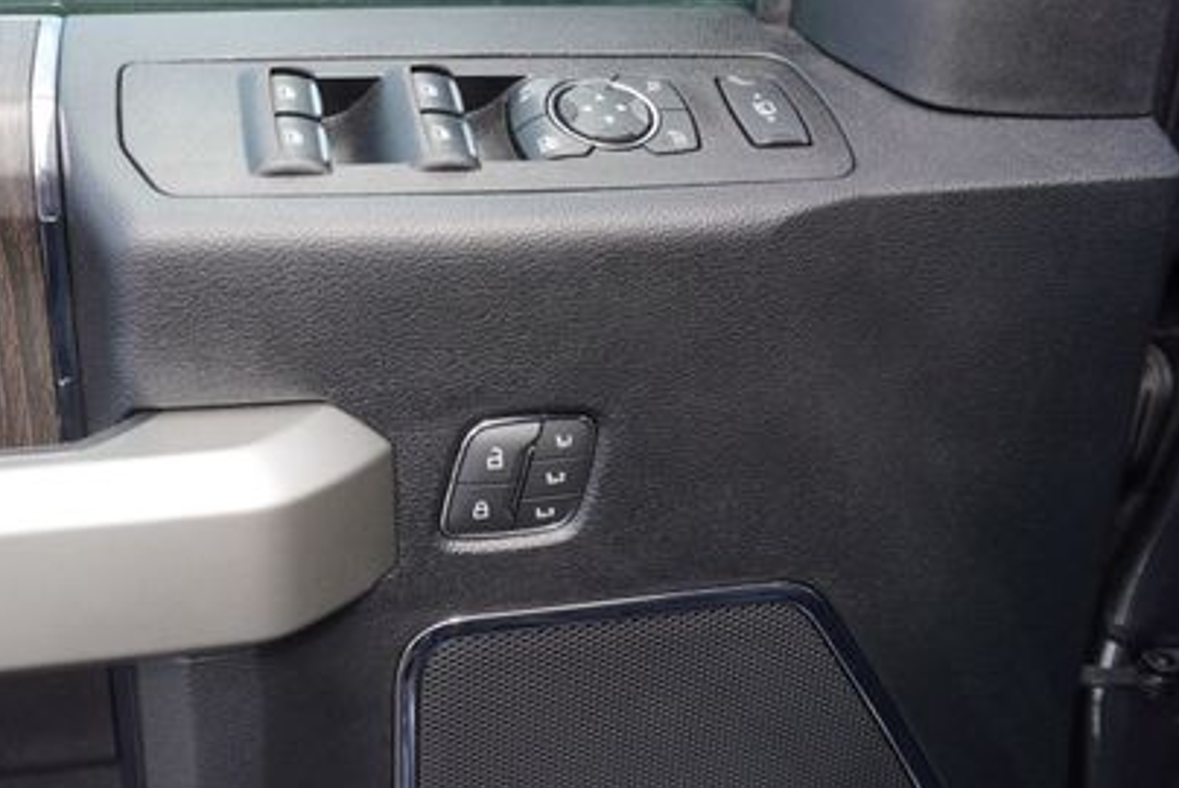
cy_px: 339
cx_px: 414
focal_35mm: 38
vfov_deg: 35.1
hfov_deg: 50.0
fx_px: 1245
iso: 100
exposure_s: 1/100
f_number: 5
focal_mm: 16
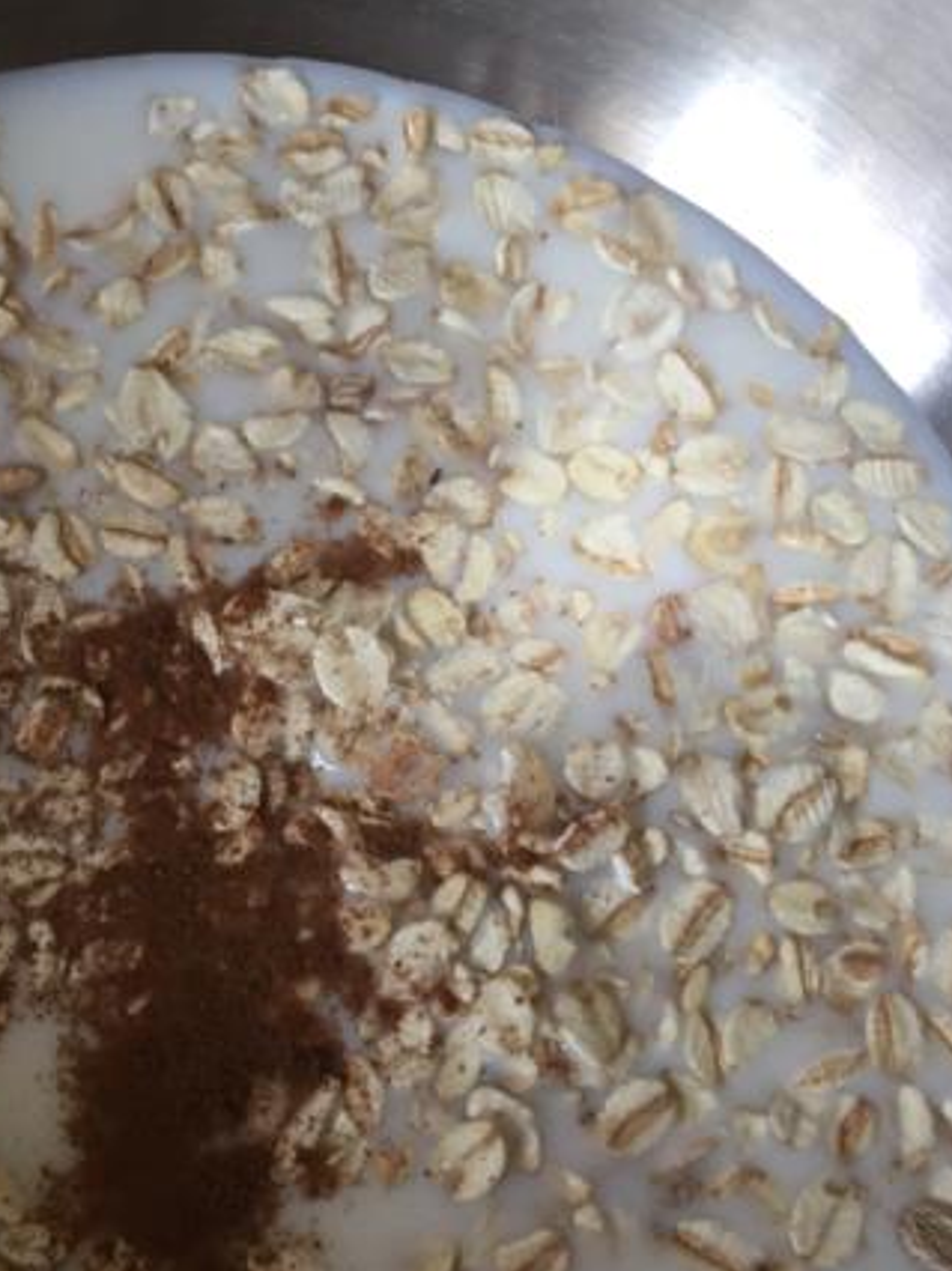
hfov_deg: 30.4
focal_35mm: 47
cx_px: 257
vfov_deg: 40.0
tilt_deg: -78.9
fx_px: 1725
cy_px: 829
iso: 125
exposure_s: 1/33
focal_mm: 4.15
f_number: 2.2
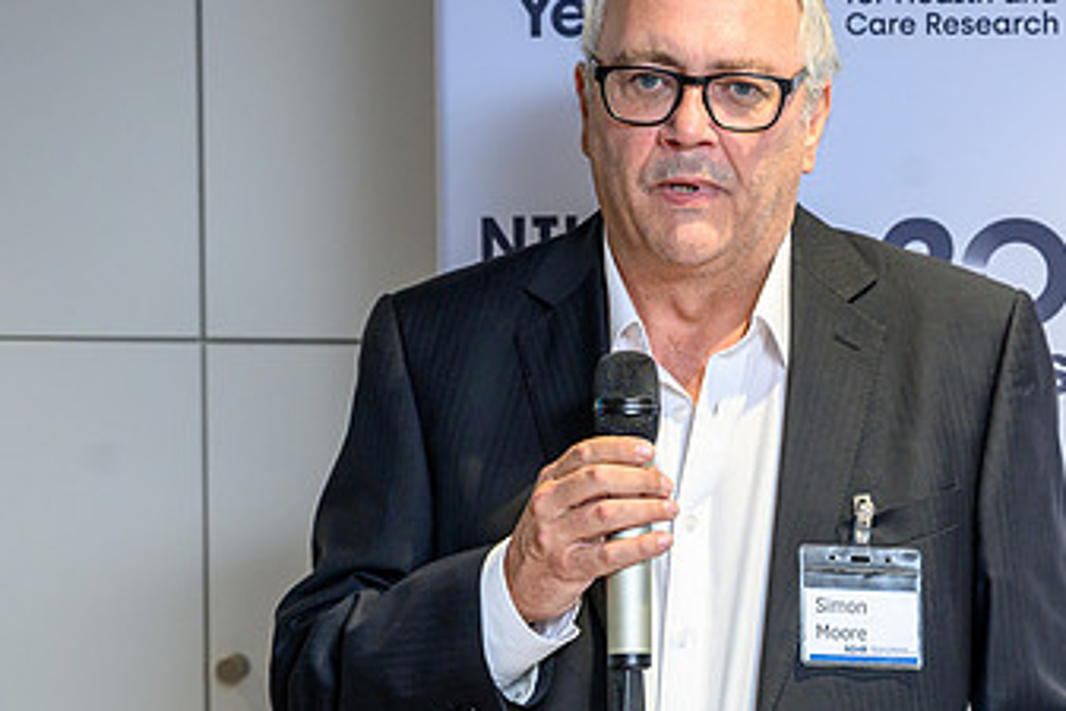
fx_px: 3644
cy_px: 400
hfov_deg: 16.6
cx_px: 740
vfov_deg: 11.2
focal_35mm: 123
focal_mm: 70
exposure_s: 1/200
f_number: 4.5
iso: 1600
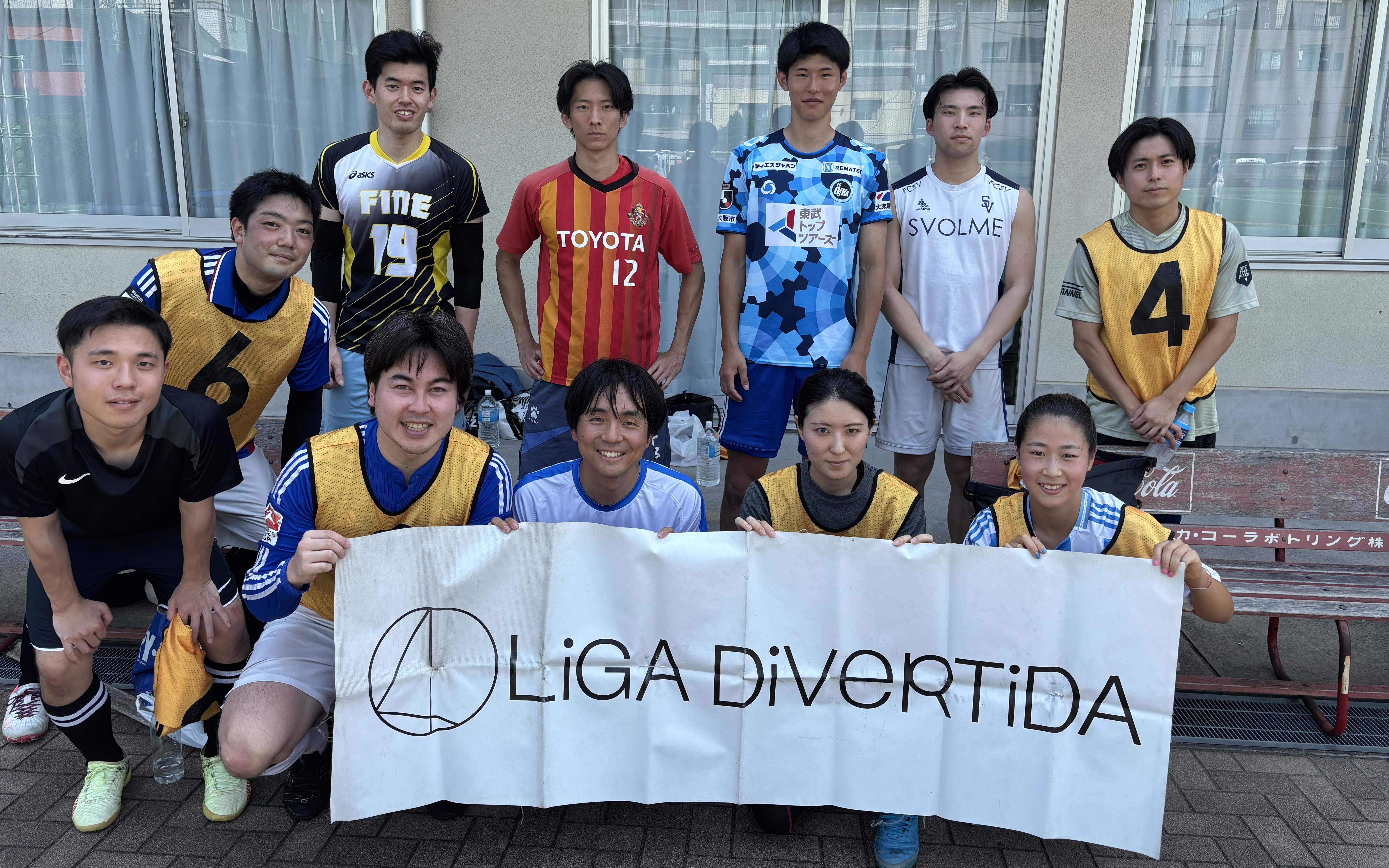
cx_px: 685
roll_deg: -0.5
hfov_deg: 66.5
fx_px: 1060
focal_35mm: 28
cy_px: 382
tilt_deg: -12.5
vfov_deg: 44.5
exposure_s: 1/918
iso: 50
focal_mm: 5.96
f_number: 1.6
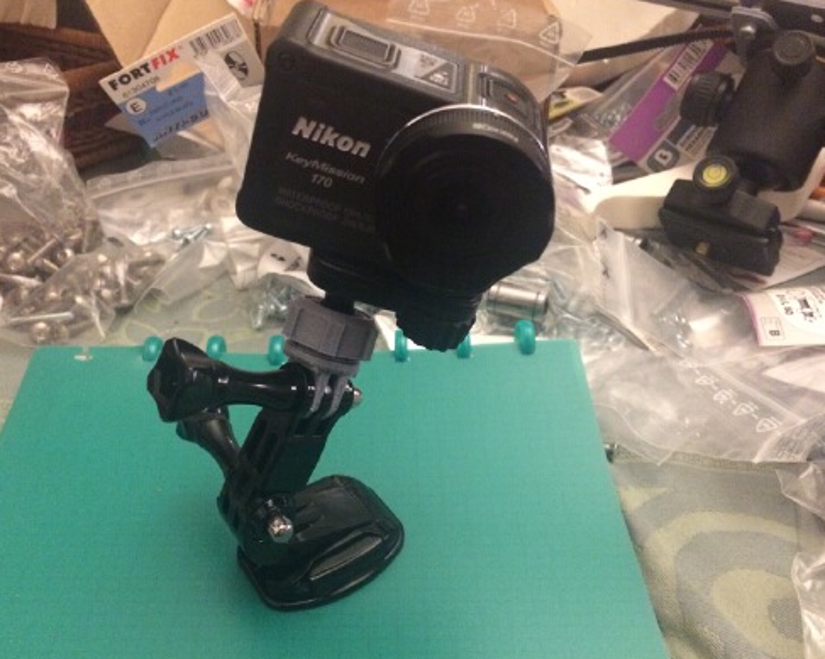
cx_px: 389
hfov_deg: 57.2
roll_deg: +1.5
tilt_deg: -40.9
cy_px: 329
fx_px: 756
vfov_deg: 47.1
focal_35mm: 31
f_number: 2.2
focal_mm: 4.15
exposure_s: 1/17
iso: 500
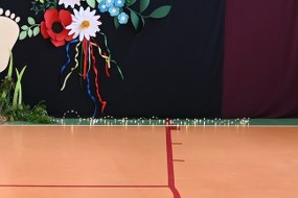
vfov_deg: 13.2
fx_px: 853
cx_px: -61
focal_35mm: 103
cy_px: 42
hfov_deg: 18.7
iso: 560
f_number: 2.8
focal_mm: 23
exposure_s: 1/125
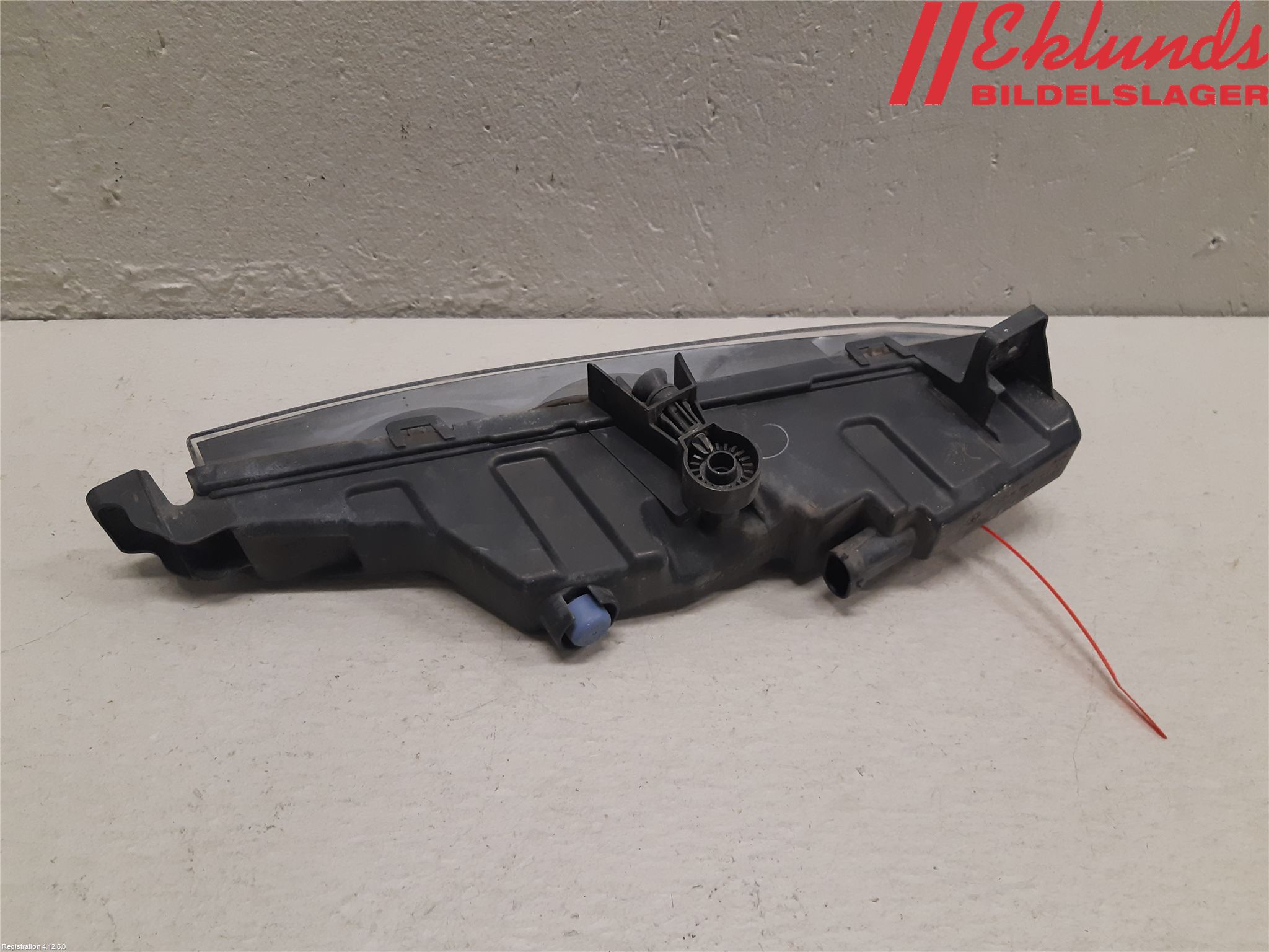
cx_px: 634
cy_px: 476
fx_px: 953
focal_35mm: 26
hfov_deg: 67.3
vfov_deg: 53.1
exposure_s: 1/50
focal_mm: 3.93
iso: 125
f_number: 1.7
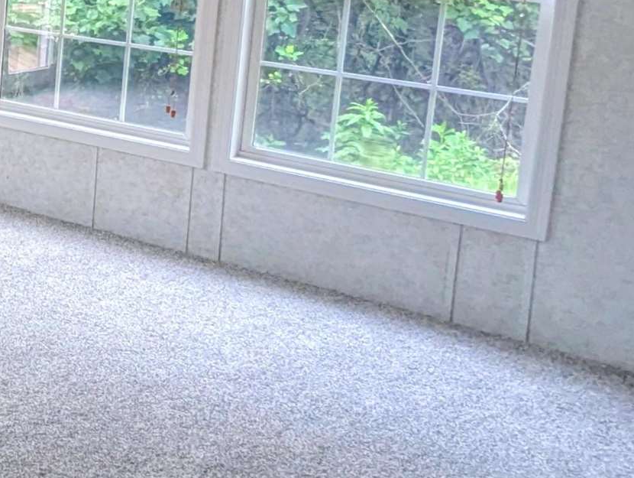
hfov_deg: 21.6
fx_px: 1082
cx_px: -494
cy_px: -7
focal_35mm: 59
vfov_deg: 23.7
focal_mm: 2.35
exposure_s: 1/54
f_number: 2.2
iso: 66
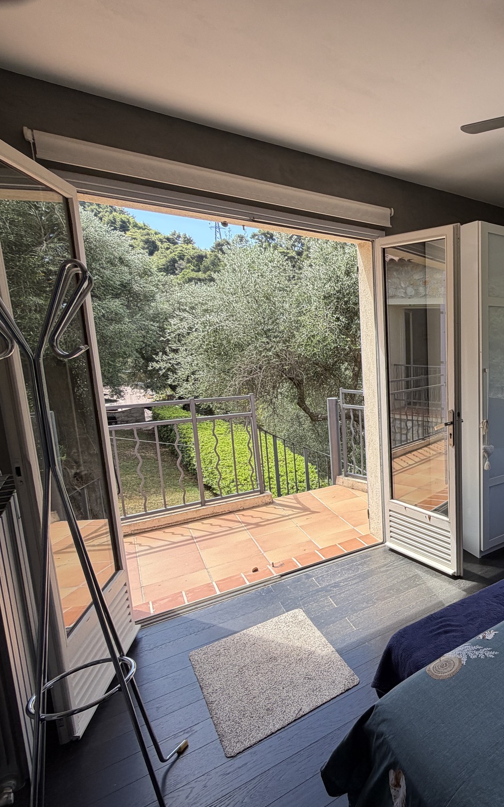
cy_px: 404
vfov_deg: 85.1
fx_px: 440
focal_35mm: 20
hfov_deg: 47.1
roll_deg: -0.9
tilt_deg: -9.2
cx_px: 528
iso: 50
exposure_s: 1/296
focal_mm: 2.22
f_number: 2.2
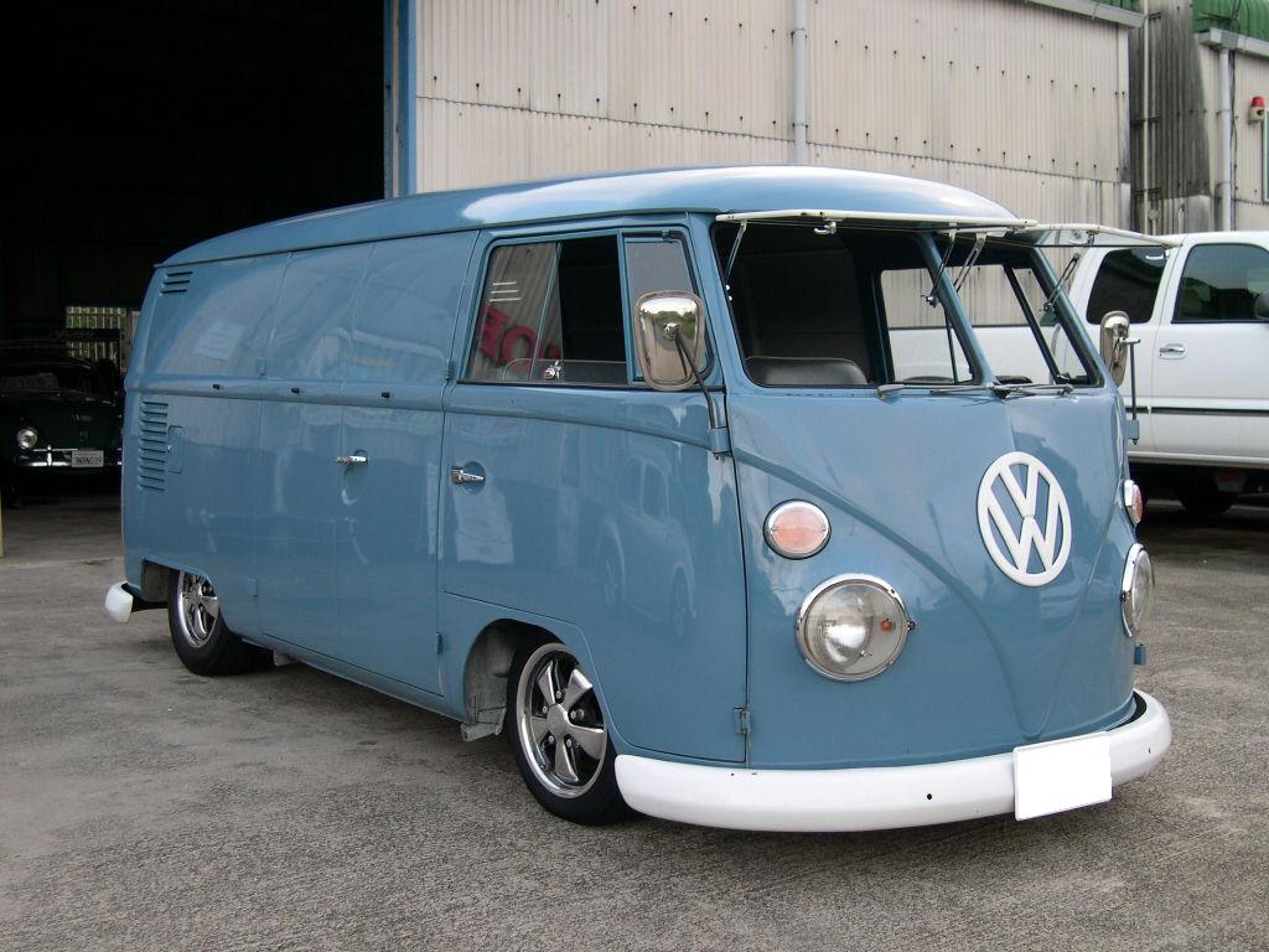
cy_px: 476
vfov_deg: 34.3
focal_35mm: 42
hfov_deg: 44.8
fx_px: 1540
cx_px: 634
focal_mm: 9
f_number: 2.9
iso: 100
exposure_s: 1/84
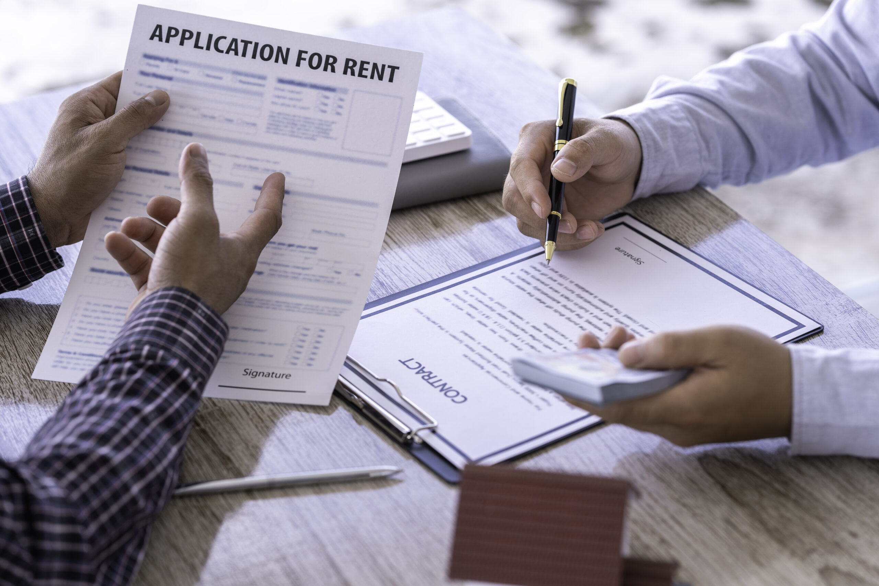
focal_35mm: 85
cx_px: 440
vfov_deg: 16.1
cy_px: 293
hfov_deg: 23.9
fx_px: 2075
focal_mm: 85
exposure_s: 1/250
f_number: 3.2
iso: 100
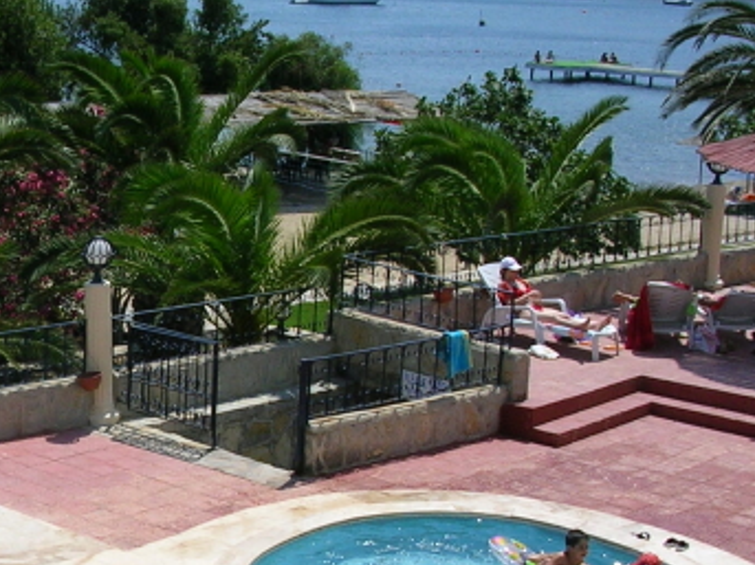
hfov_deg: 22.7
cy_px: 387
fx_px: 1810
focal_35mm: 83
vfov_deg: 17.7
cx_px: 13
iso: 50
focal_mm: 5.8
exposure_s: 1/446
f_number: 5.6
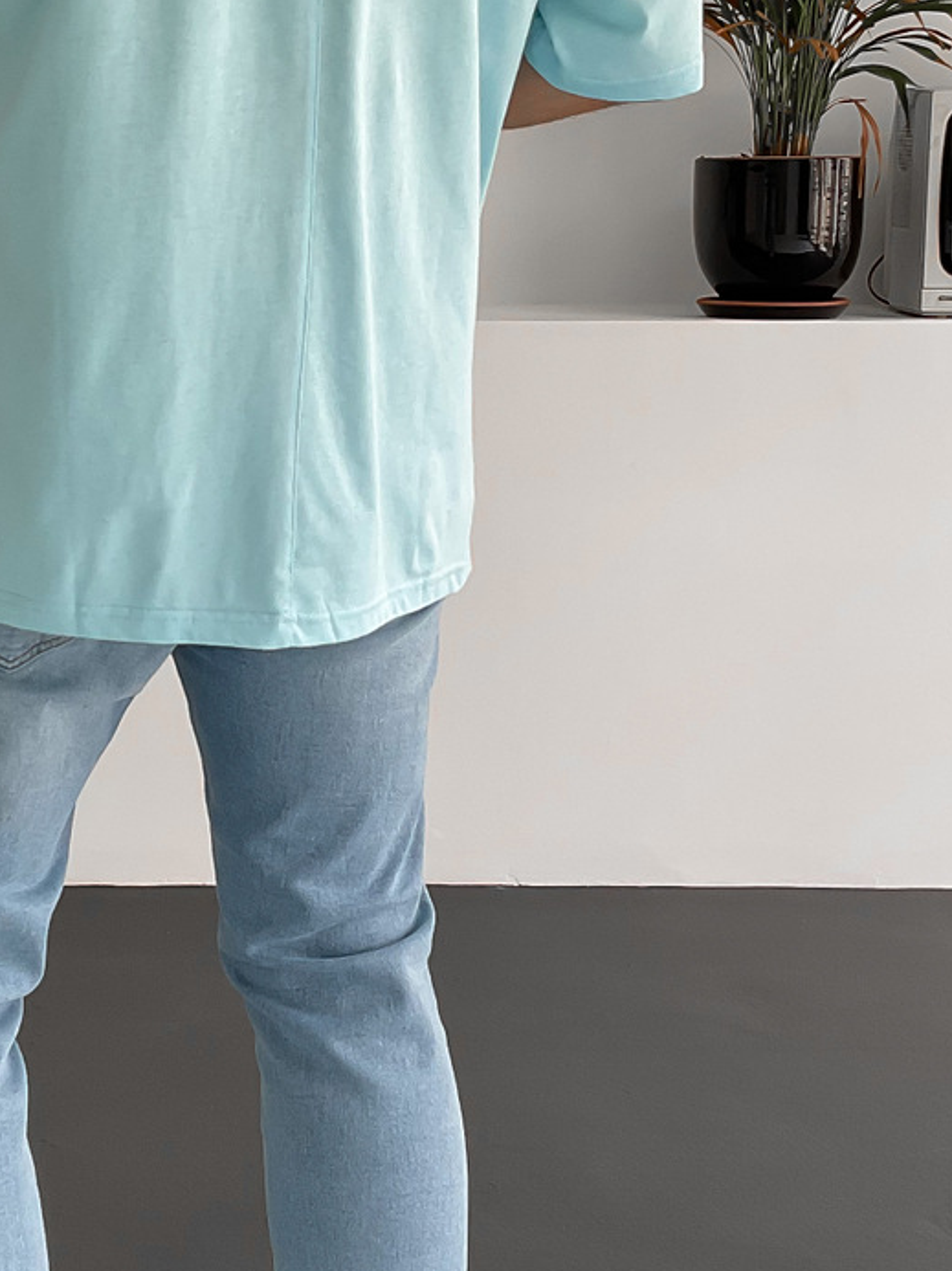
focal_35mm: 67
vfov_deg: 28.9
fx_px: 2459
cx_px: 226
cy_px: 477
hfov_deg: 21.7
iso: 32
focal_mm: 3
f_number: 1.8
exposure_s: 1/120
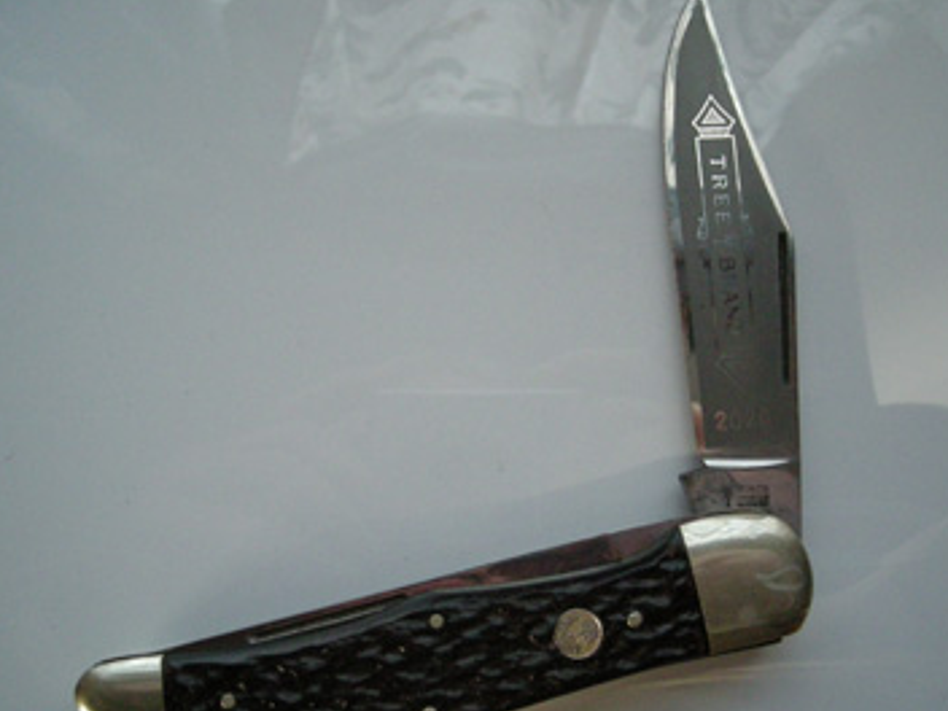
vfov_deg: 33.6
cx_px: 512
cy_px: 382
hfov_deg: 43.8
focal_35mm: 43
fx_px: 1178
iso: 400
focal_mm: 5.7
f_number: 2.8
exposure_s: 1/50.7
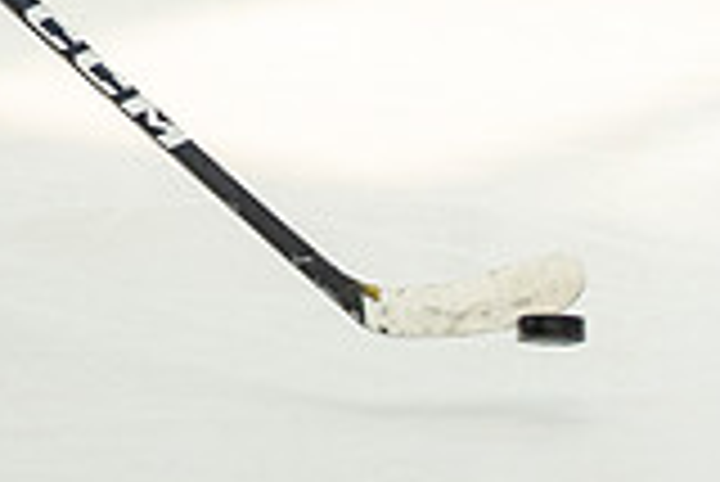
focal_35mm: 669
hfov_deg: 3.1
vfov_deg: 2.1
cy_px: -129
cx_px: -525
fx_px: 13392
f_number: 3.5
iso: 800
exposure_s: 1/1600
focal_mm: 102
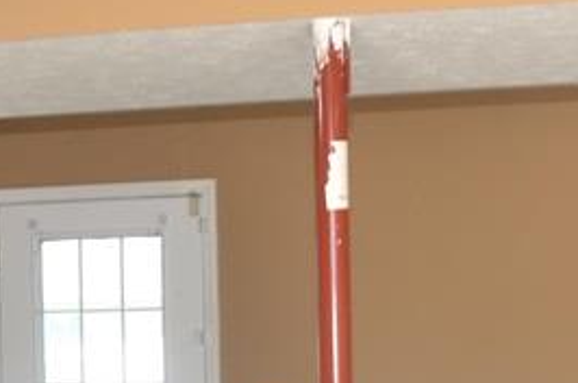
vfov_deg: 10.3
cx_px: 443
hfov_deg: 15.7
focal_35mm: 130
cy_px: 458
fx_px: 2082
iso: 200
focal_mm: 18
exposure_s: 1/80
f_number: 4.5
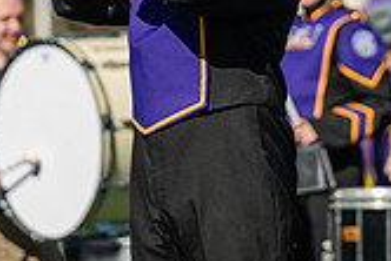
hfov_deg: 4.4
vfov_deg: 2.9
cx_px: 309
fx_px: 5131
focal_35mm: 472
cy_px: -133
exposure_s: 1/1250
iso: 80
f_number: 3.2
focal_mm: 135
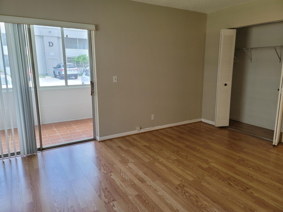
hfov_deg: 69.4
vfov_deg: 54.9
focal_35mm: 25
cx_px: 142
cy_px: 106
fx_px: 204
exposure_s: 1/120
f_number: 1.8
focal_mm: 7
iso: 250
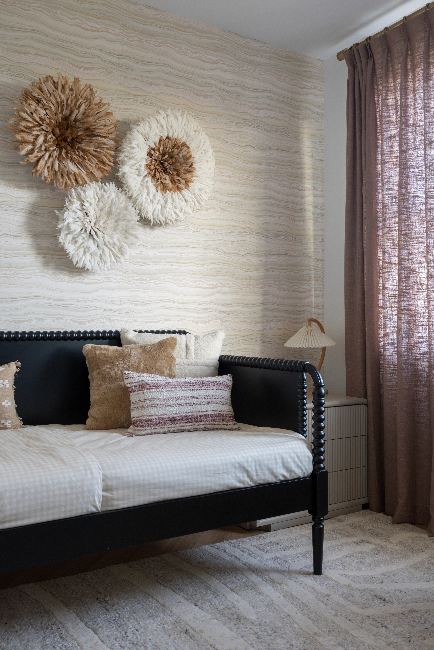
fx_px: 579
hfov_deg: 41.1
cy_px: 325
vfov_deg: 58.7
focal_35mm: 32
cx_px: 217
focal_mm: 32
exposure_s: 1/4
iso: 250
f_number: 8
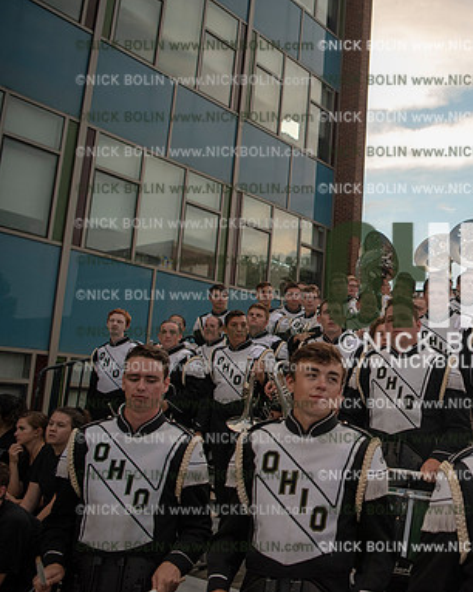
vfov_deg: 49.1
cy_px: 296
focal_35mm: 37
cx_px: 436
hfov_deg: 37.2
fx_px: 648
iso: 800
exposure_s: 1/400
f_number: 3.2
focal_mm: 26
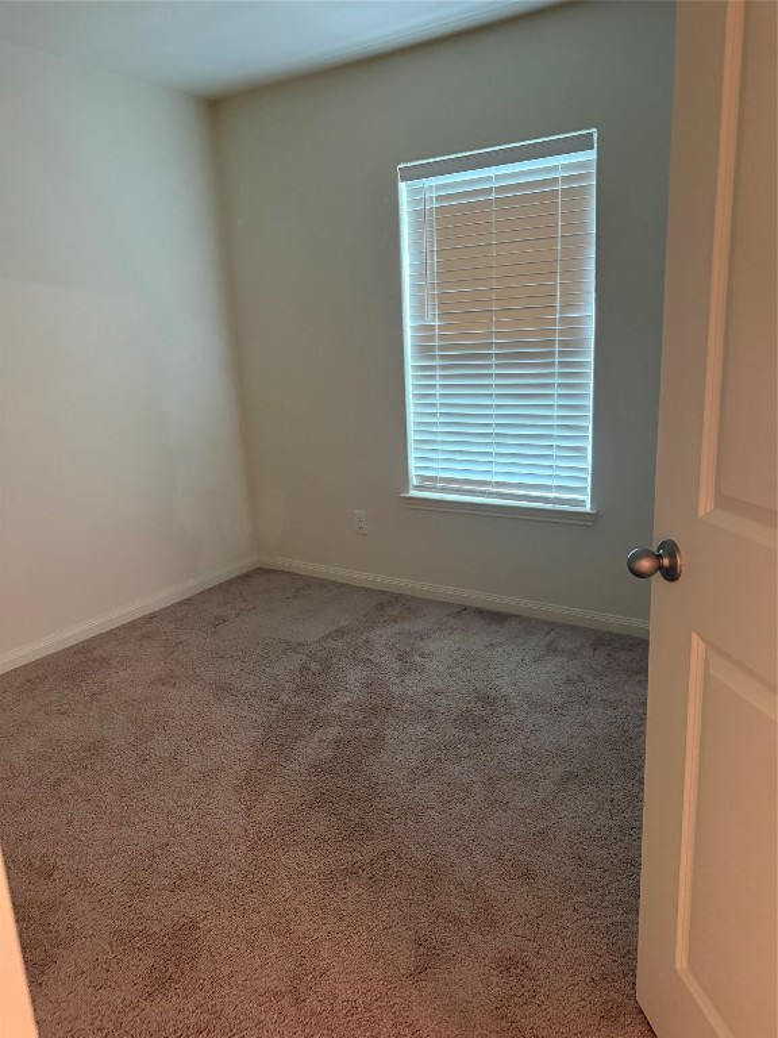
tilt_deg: -16.6
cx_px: 389
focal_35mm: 24
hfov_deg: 56.8
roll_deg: +1.6
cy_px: 519
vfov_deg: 71.6
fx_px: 719
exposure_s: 1/60
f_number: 1.78
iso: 800
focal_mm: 6.76
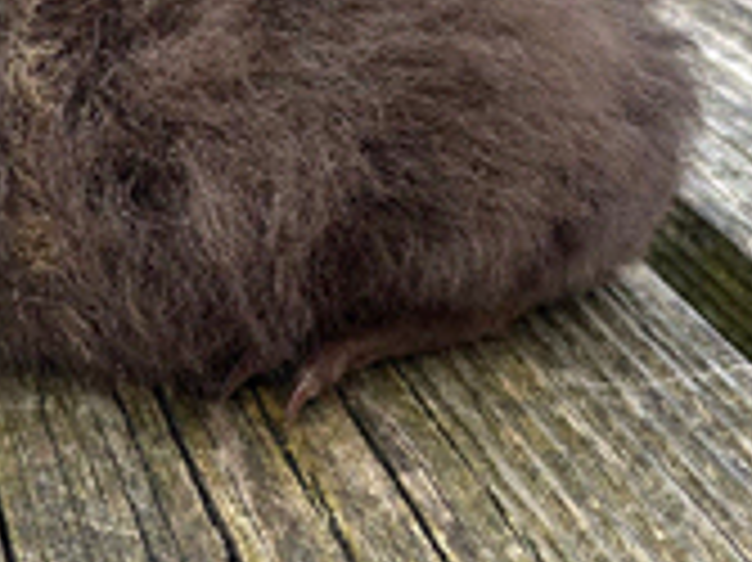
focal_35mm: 79
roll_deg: +0.3
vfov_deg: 18.3
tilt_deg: -20.4
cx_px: -70
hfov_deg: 23.3
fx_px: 1715
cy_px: 61
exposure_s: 1/203
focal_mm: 3.99
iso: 25
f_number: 1.8
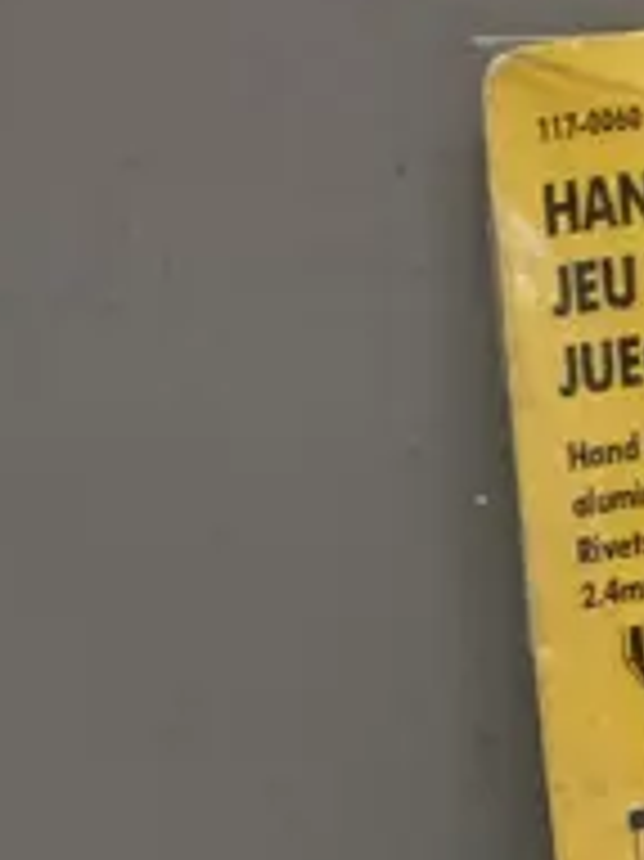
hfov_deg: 9.5
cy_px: 1770
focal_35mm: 150
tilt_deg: -48.1
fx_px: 3725
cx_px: 1094
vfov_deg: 11.7
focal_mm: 3.99
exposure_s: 1/100
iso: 80
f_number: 1.8
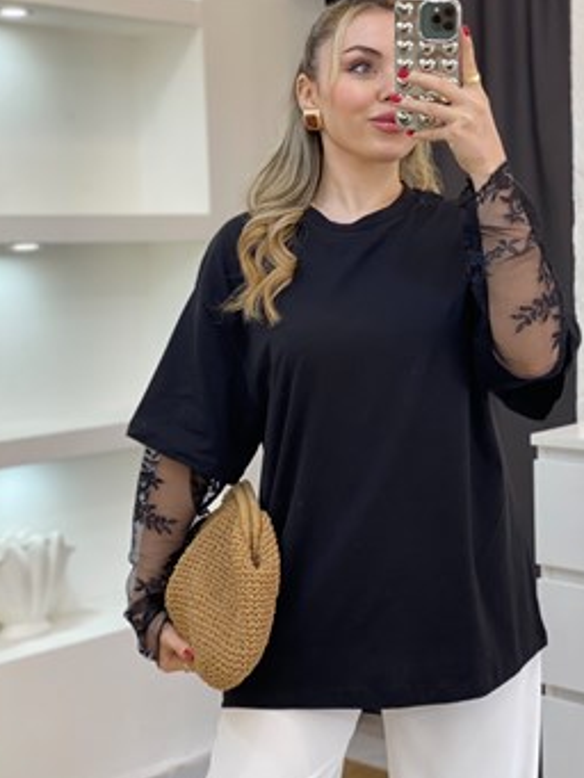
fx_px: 1416
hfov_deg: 23.3
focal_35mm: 63
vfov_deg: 30.7
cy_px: 352
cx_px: 338
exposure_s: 1/100
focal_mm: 6
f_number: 2
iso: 80
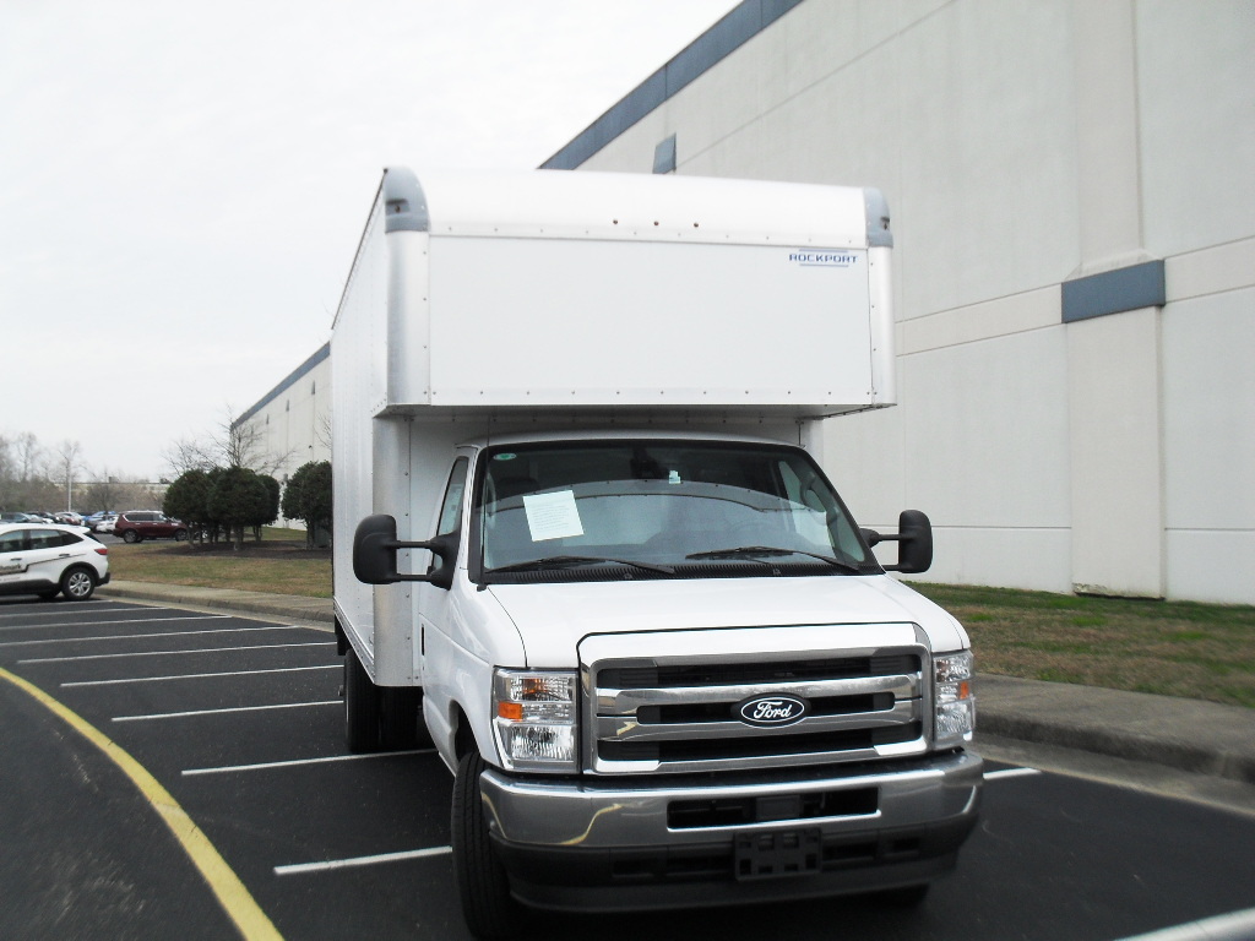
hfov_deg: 52.6
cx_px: 628
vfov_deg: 40.7
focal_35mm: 35
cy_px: 470
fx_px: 1269
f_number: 8.4
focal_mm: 6.3
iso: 100
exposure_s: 1/125
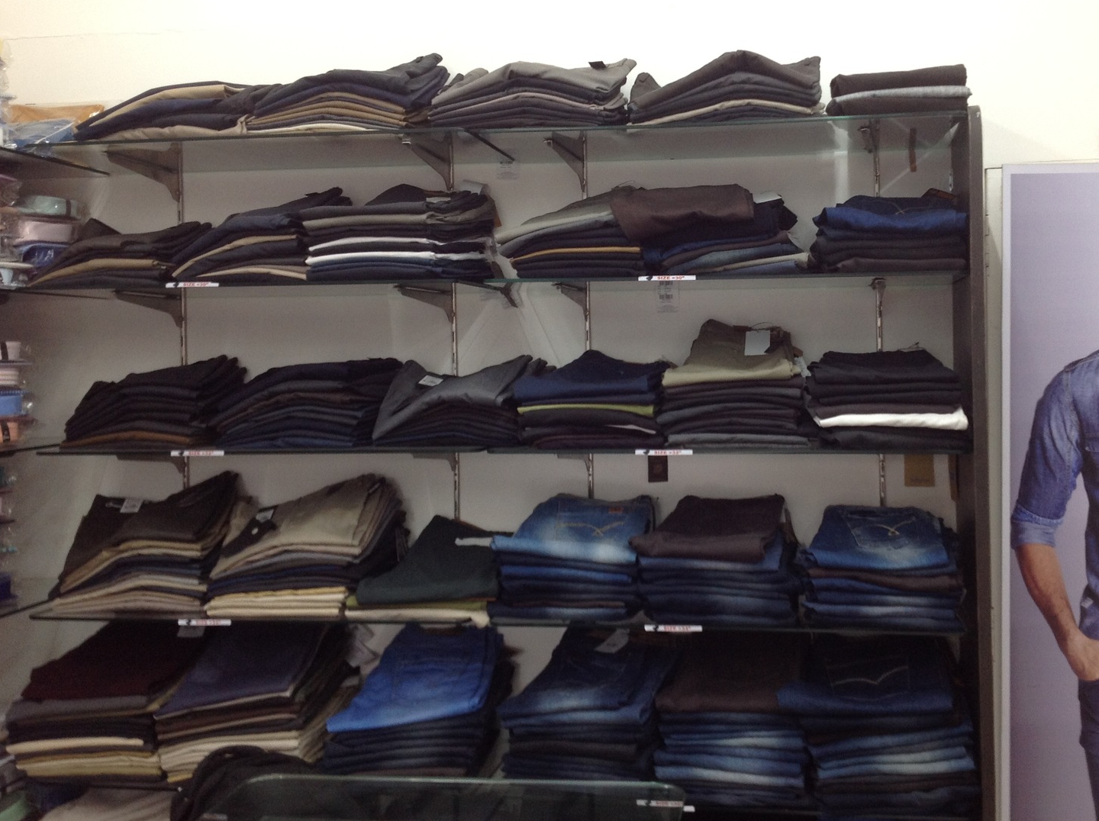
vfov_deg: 34.3
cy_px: 373
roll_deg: -0.5
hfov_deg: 44.6
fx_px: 1332
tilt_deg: -4.6
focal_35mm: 42
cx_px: 656
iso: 64
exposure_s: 1/25
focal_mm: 4.28
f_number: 2.4
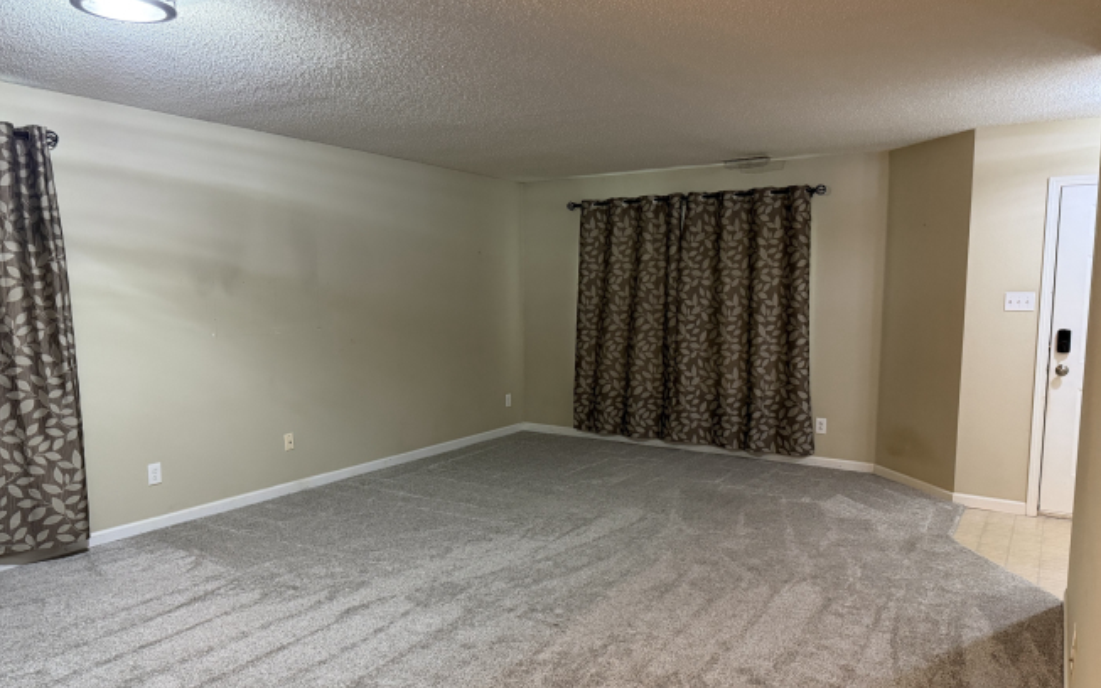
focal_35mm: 26
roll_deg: -2.2
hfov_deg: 70.4
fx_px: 780
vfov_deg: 47.5
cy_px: 376
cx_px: 556
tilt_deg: -7.2
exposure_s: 1/60
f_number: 1.78
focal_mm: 6.76
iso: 500
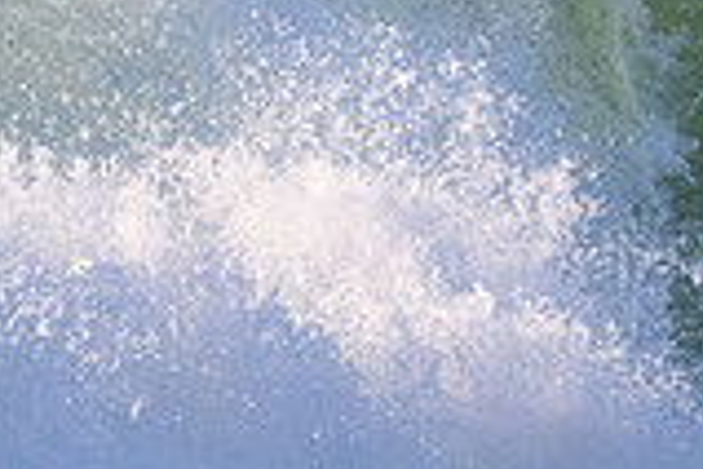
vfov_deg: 0.5
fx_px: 56978
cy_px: -268
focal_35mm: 2918
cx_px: 1269
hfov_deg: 0.7
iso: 2800
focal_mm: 800
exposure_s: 1/2000
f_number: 11
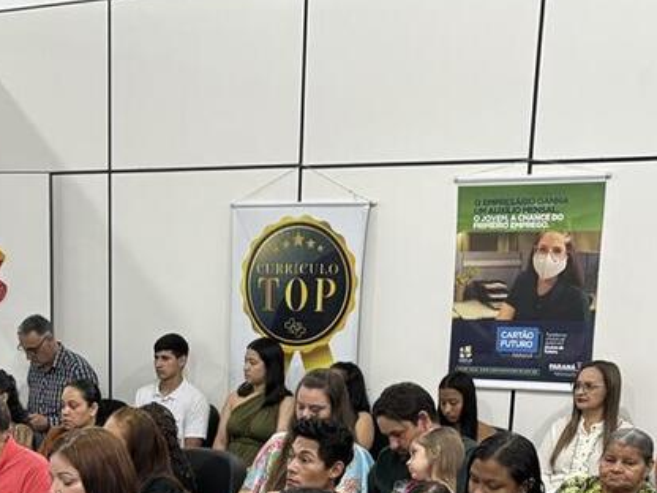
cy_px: 619
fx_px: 1423
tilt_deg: -15.2
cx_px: 115
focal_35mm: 75
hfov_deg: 25.5
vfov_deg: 18.4
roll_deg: -0.4
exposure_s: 1/60
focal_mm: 5.96
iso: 400
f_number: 1.6
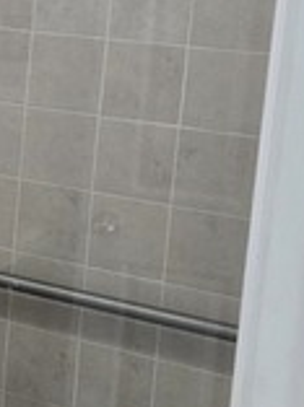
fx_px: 1152
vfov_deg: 19.9
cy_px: 108
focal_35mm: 98
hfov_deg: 13.7
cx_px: -213
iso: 500
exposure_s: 1/120
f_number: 1.8
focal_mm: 5.4
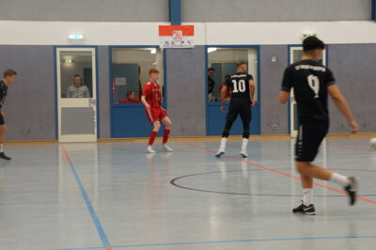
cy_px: 125
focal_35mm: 81
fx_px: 845
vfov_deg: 16.8
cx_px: 188
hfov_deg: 25.1
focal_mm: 54
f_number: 5.6
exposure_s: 1/100
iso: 1250
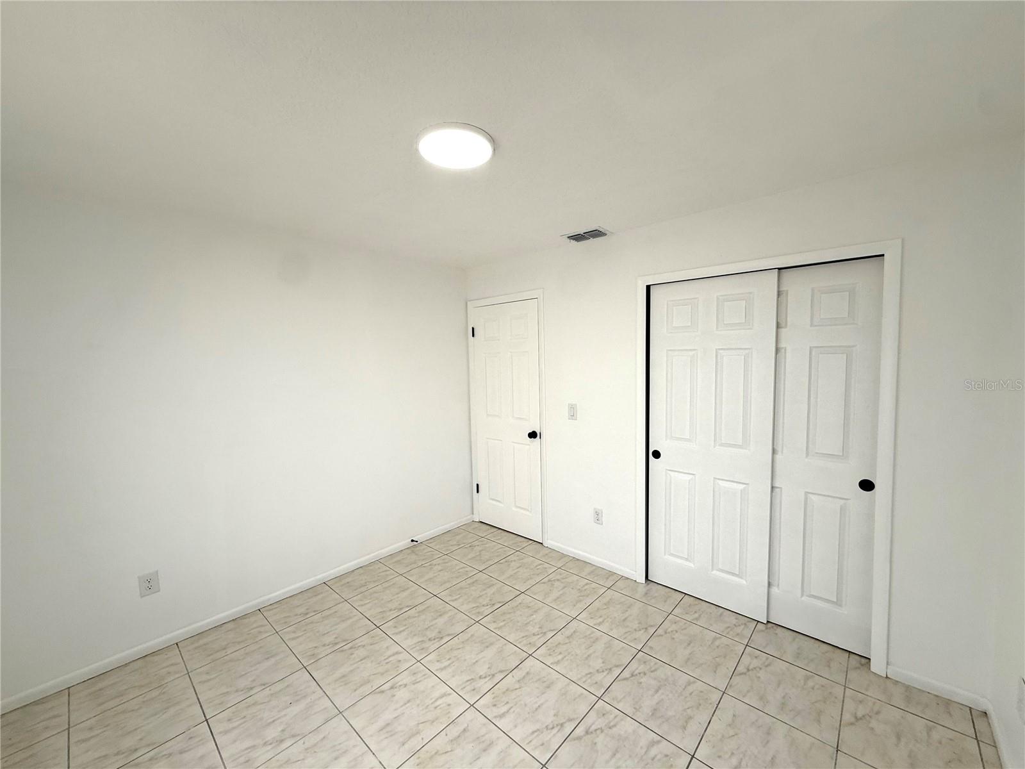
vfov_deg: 85.7
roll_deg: +0.6
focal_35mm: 14
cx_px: 512
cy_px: 384
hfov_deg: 102.1
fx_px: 415
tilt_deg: -3.4
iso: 50
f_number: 2.2
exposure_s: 1/120
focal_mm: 2.22
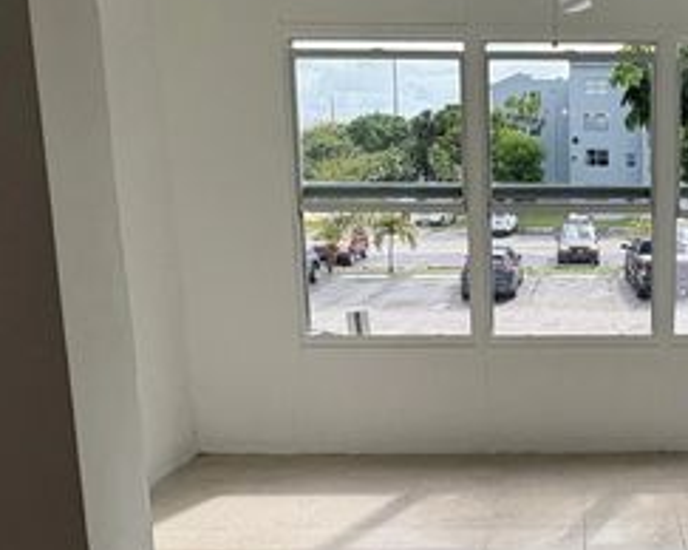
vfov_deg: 41.1
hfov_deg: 45.9
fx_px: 732
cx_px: 609
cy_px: 272
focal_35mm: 36
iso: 50
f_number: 2.2
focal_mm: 2.22
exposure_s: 1/464
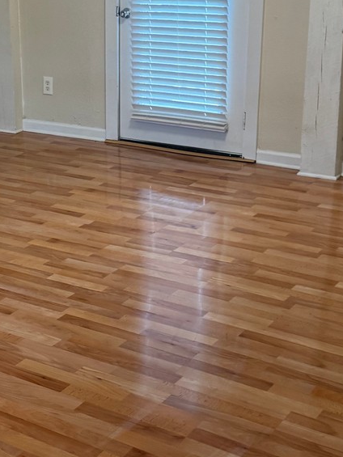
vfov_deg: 28.5
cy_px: 186
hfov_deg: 21.3
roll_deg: +2.2
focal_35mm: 68
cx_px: 56
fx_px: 898
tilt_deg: -15.4
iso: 200
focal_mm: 6.76
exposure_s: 1/120
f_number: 1.78
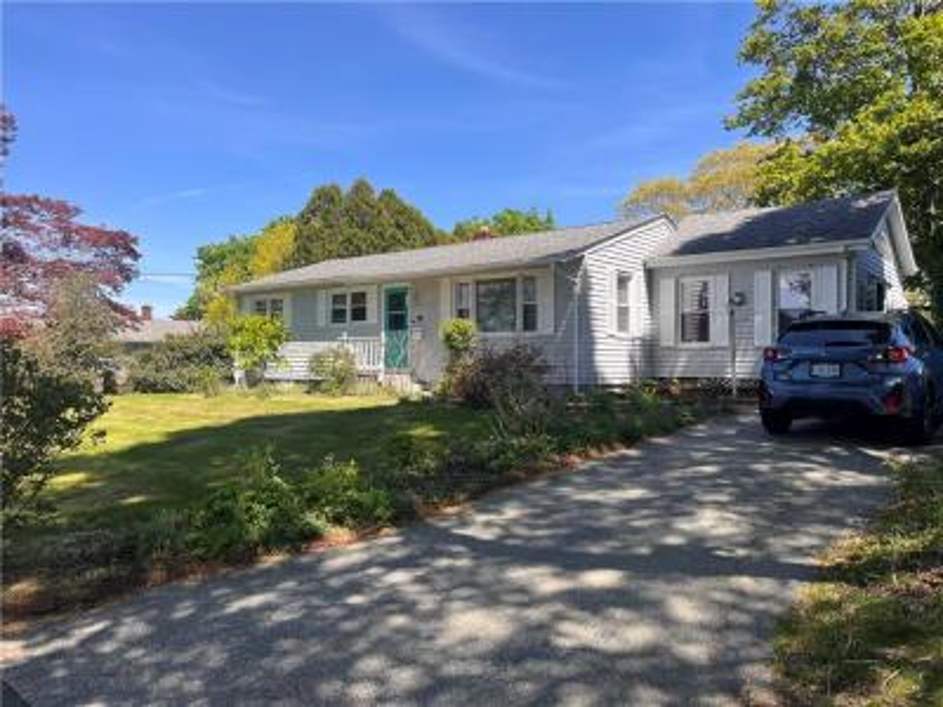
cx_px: 472
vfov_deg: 53.1
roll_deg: +0.3
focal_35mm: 26
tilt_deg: +0.1
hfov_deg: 67.3
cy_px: 354
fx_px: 708
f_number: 1.6
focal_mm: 5.1
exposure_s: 1/1957
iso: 50
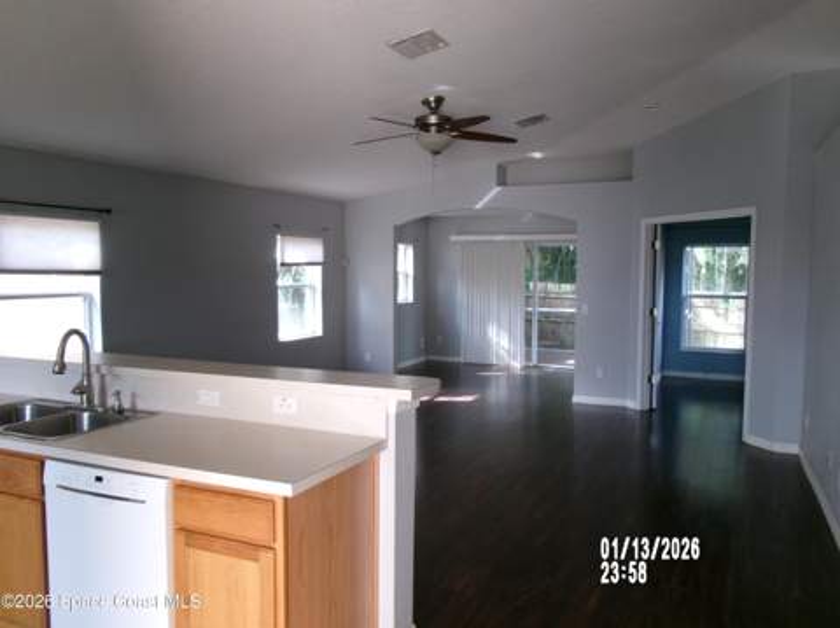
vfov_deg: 49.7
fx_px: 679
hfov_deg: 63.5
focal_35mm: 28
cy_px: 314
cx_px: 420
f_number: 3.9
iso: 200
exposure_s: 1/34
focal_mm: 5.1
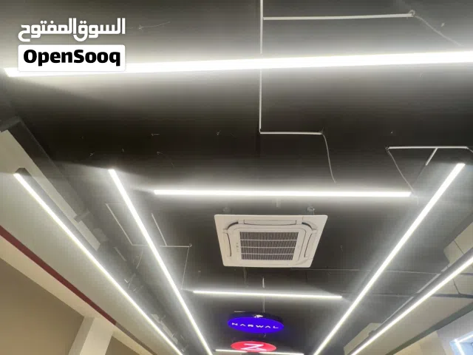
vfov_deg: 89.9
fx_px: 178
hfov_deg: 106.2
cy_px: 178
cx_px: 236
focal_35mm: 13
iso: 50
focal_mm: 1.57
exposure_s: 1/100
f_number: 1.8
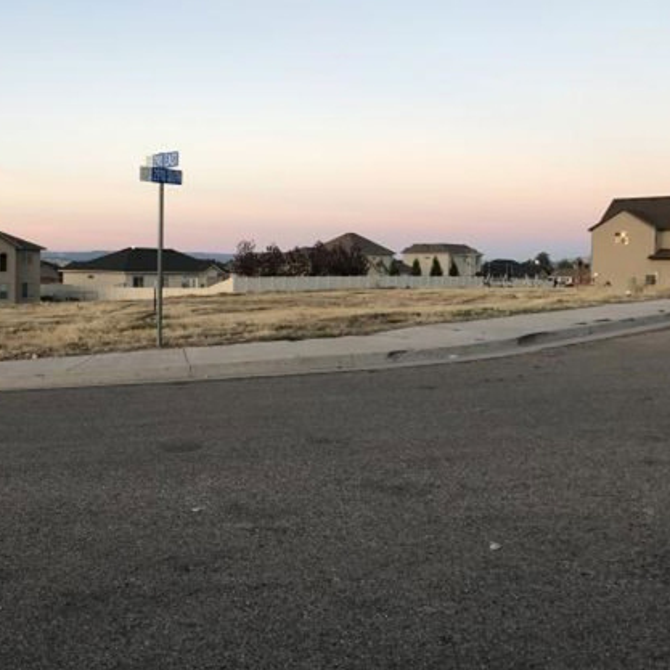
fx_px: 832
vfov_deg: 43.8
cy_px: 310
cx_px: 182
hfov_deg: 42.7
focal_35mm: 38
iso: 25
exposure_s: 1/60
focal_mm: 3.99
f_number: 1.8
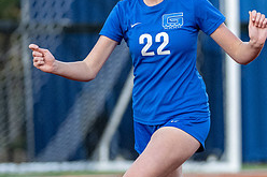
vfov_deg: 1.9
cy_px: 100
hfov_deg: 2.8
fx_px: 5381
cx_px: 258
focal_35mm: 726
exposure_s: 1/1000
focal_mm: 220
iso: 2800
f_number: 4
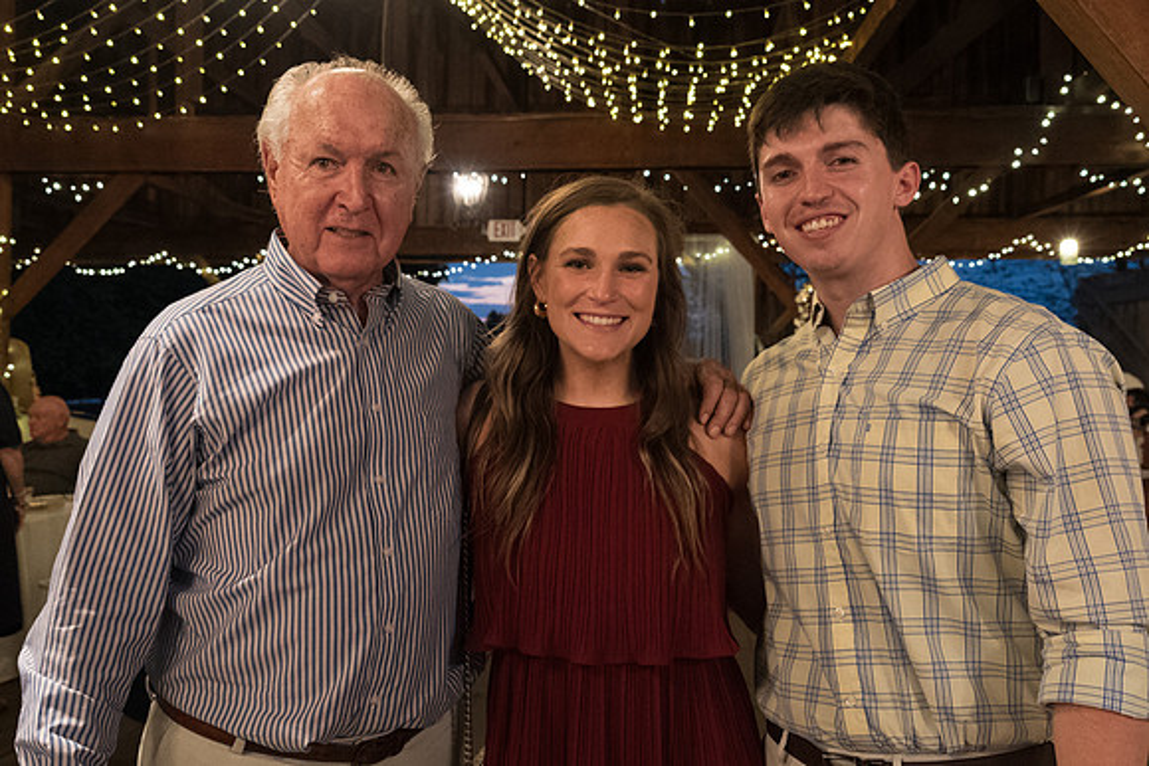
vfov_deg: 37.8
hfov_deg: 54.3
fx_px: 1120
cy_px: 369
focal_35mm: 35
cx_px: 576
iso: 6400
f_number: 6.3
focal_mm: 31
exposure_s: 1/60
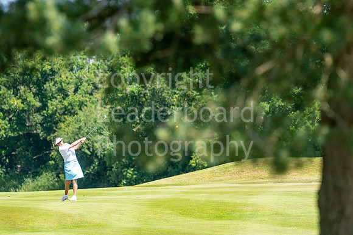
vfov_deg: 3.1
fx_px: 4410
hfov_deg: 4.6
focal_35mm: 450
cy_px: 118
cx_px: 176
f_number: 5
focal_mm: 300
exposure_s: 1/1600
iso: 320
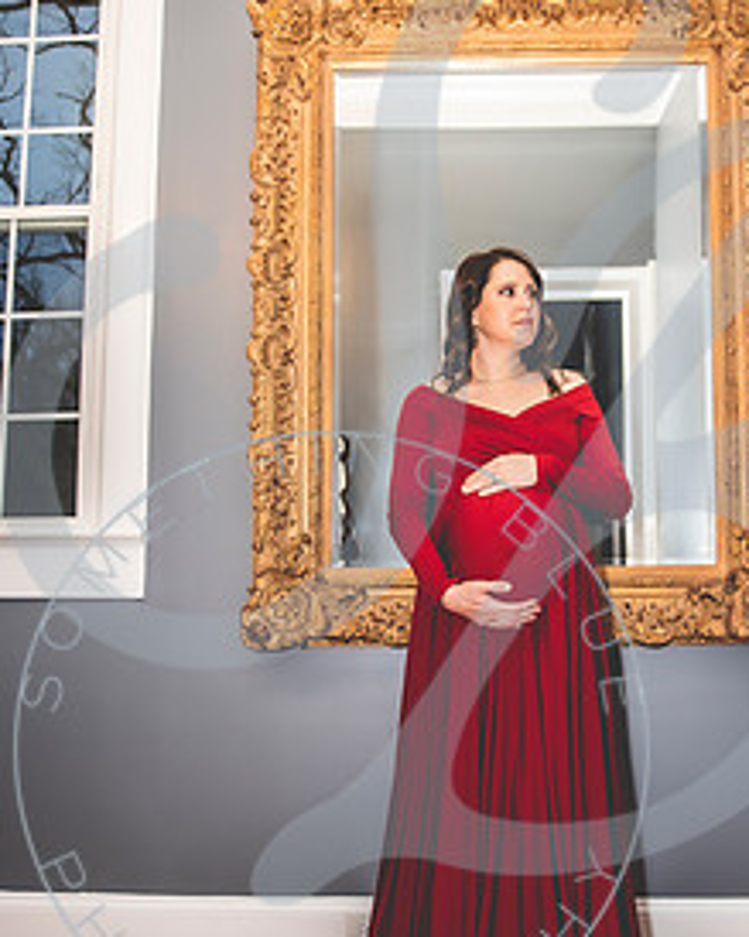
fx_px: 1026
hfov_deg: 39.7
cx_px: 486
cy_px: 489
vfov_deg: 49.1
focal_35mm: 37
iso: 400
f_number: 2.8
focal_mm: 24
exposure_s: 1/125
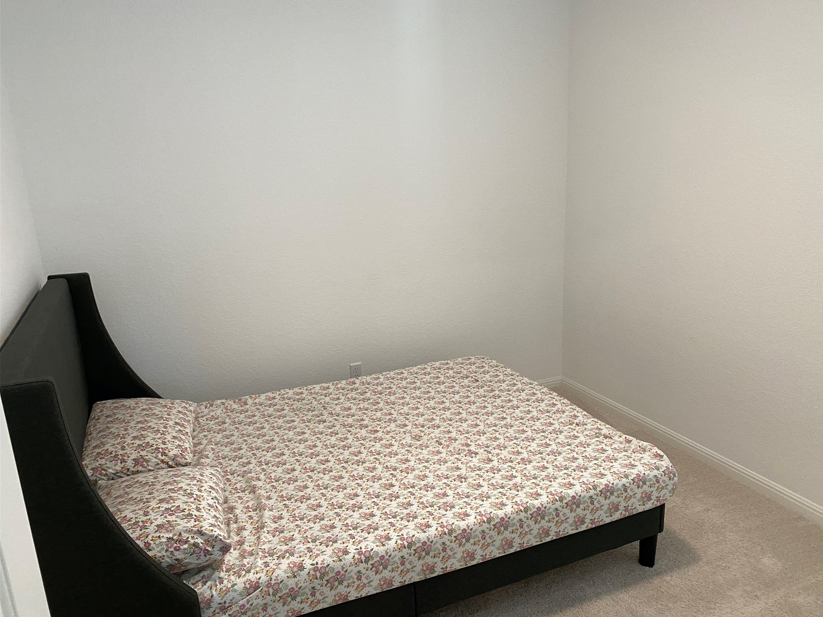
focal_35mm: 27
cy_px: 314
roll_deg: +1.9
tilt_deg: -15.2
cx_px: 427
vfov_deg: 51.4
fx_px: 642
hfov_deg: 65.3
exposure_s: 1/60
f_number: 1.8
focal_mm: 4.25
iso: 160
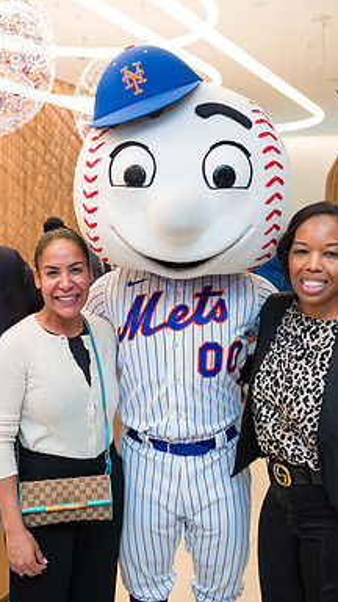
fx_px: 605
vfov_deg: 52.8
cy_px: 301
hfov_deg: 31.0
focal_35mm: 38
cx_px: 125
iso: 400
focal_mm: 24
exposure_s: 1/160
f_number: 4
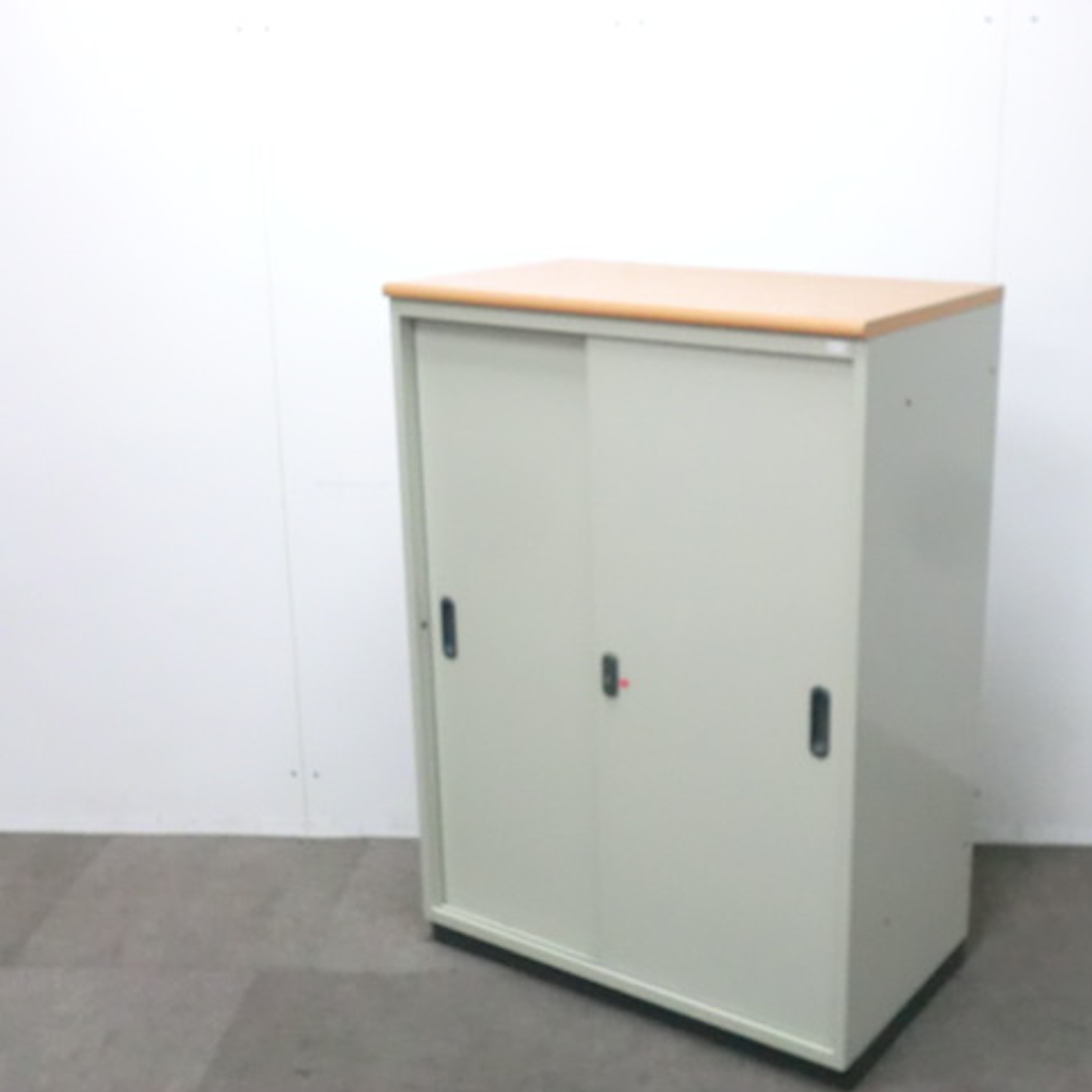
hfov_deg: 37.3
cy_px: 546
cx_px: 685
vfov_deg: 37.6
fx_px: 1606
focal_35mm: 45
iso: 800
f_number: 3.9
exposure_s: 1/50
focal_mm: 6.9
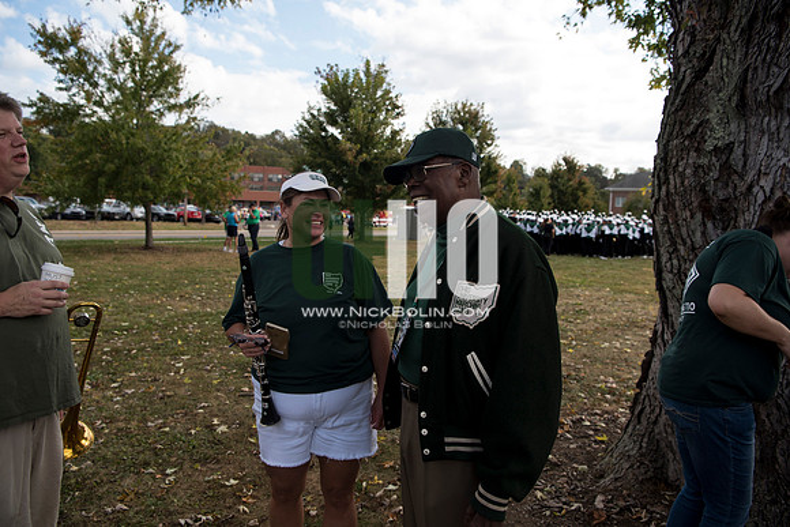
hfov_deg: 73.7
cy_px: 264
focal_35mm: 24
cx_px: 395
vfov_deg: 53.2
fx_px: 527
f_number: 4.5
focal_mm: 24
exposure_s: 1/800
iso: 250
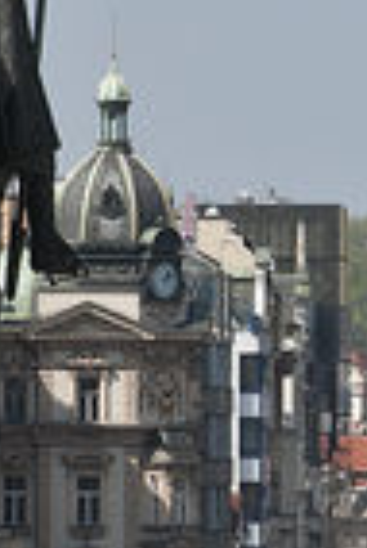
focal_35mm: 665
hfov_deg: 2.1
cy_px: 278
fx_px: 10143
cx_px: 446
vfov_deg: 3.1
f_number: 10
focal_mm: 70
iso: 250
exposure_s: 1/320
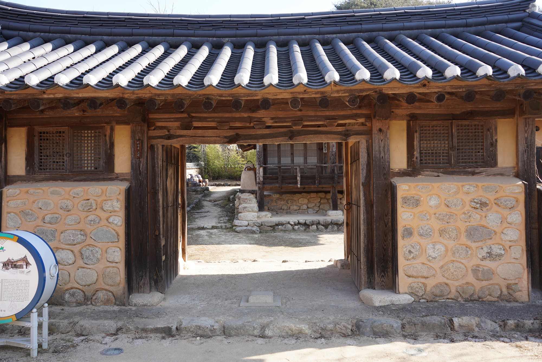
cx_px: 271
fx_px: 422
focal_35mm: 28
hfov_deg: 65.5
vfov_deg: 46.4
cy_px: 181
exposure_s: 1/100
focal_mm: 28
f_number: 5.6
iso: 100
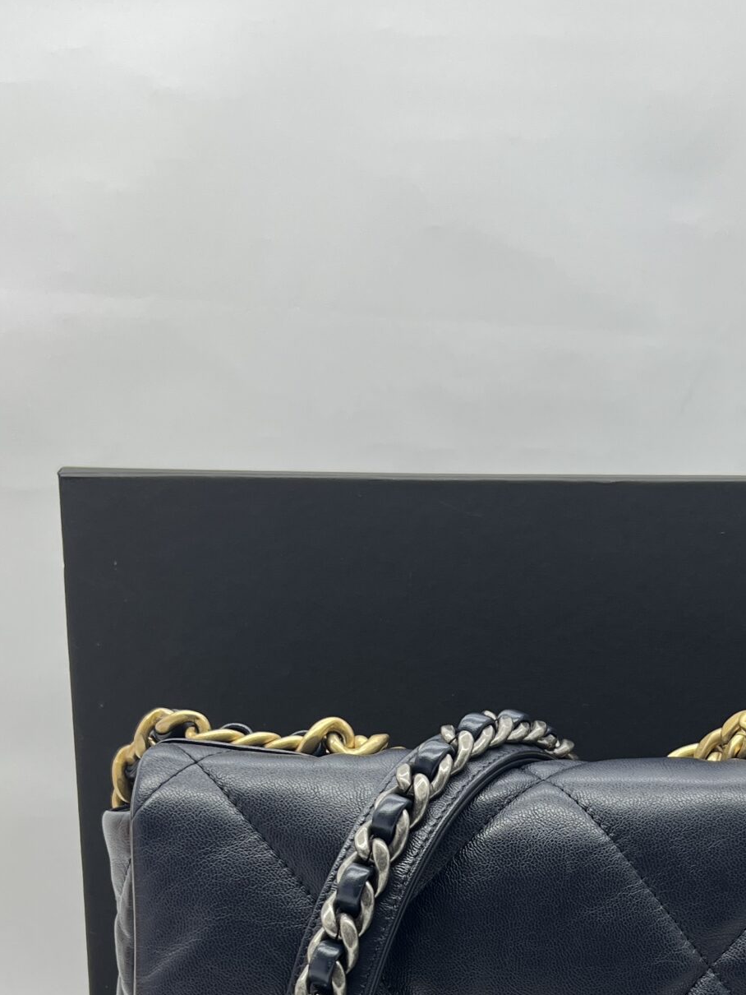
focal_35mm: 55
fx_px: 1580
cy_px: 972
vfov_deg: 32.4
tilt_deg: -9.3
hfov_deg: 26.3
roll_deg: -0.3
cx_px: 537
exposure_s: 1/100
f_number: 1.5
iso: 50
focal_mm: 5.7
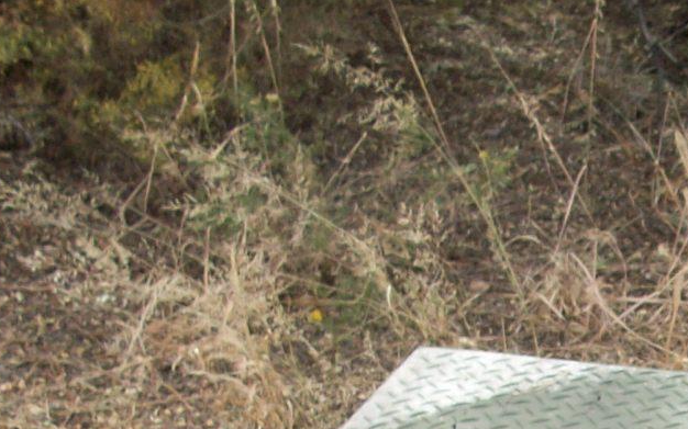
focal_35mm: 118
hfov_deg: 16.6
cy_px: 543
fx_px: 2212
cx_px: 916
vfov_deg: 10.9
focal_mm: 5.7
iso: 64
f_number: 2.8
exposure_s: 1/456
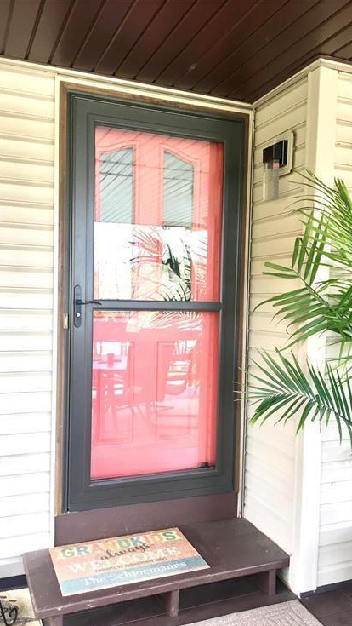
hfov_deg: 35.6
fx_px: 547
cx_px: 199
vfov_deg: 59.5
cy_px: 325
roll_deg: -1.2
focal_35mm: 33
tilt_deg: -5.0
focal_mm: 4.15
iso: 25
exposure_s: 1/40
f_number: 2.2
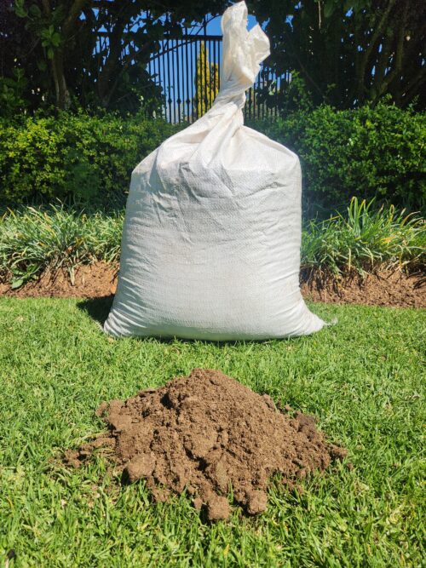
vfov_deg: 73.9
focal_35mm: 23
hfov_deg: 58.9
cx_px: 213
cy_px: 284
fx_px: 378
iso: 20
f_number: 1.8
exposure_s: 1/2043
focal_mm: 5.4
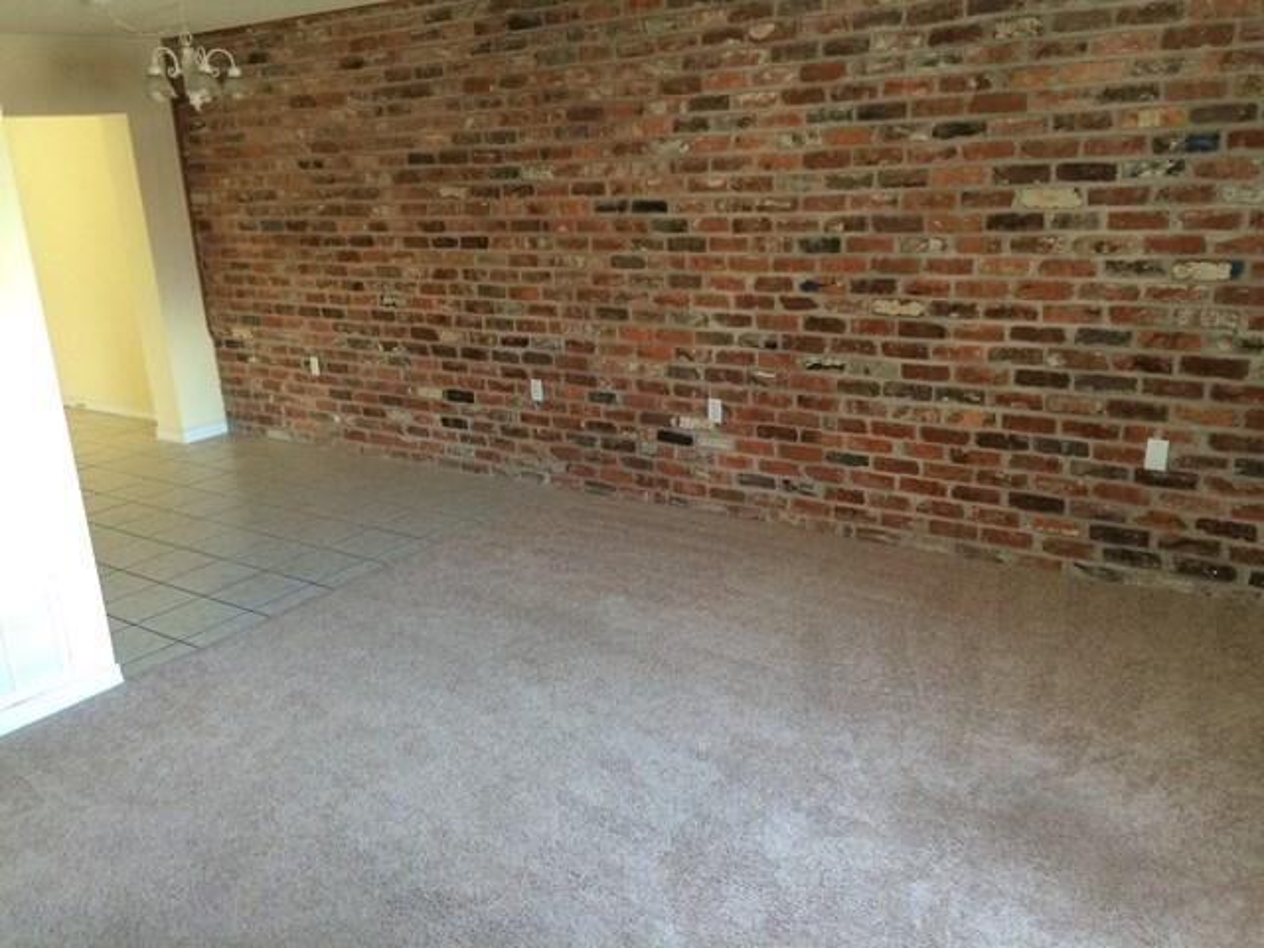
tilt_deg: -17.9
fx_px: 1059
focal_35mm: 29
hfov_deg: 61.7
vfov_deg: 48.2
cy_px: 474
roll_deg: +2.1
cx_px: 632
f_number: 2.2
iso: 160
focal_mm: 4.15
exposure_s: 1/30
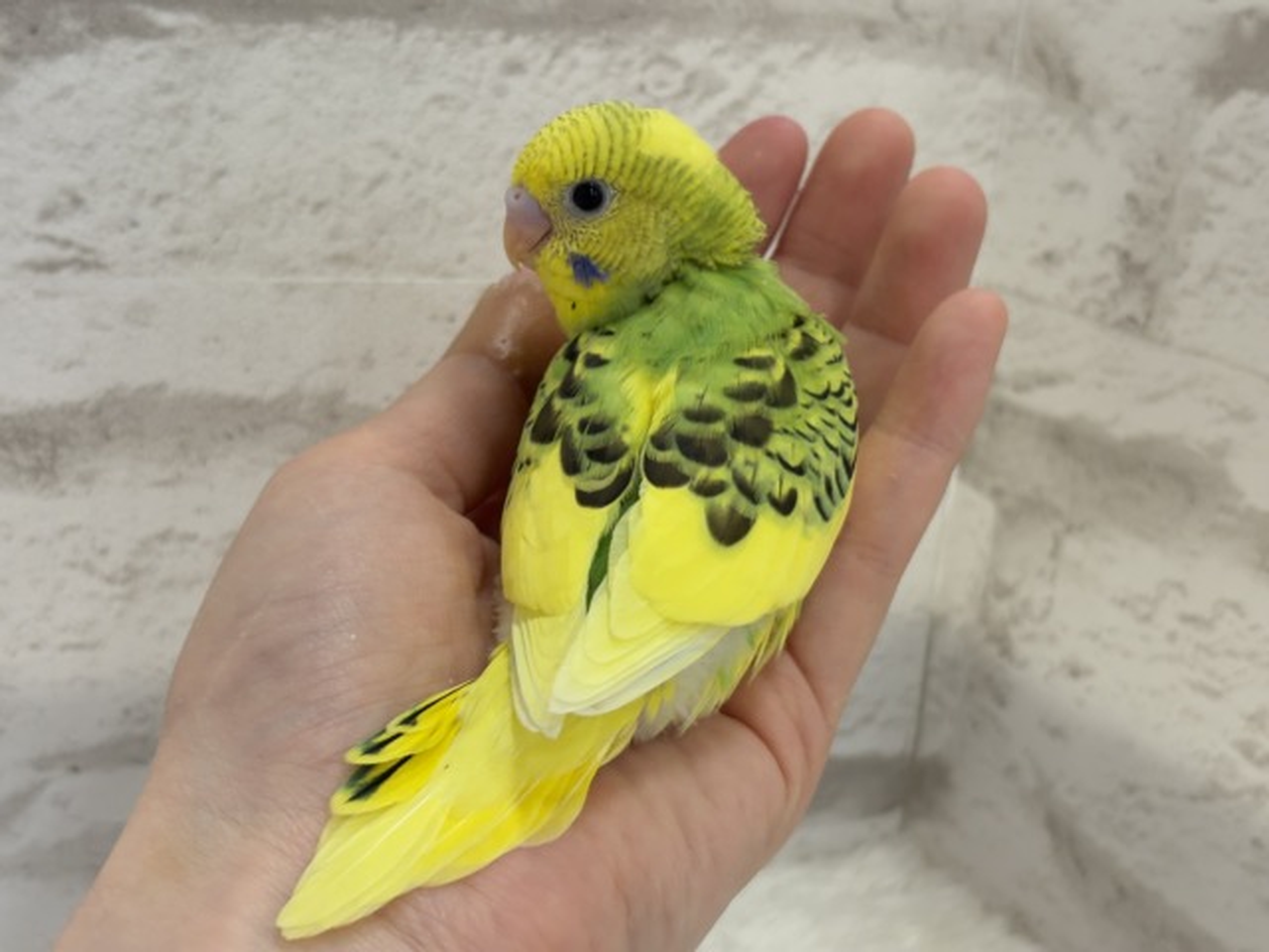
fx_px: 1906
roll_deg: -3.8
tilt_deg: -15.7
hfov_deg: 36.8
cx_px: 634
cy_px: 476
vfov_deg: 28.0
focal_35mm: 52
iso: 80
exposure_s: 1/100
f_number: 1.6
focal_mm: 5.96
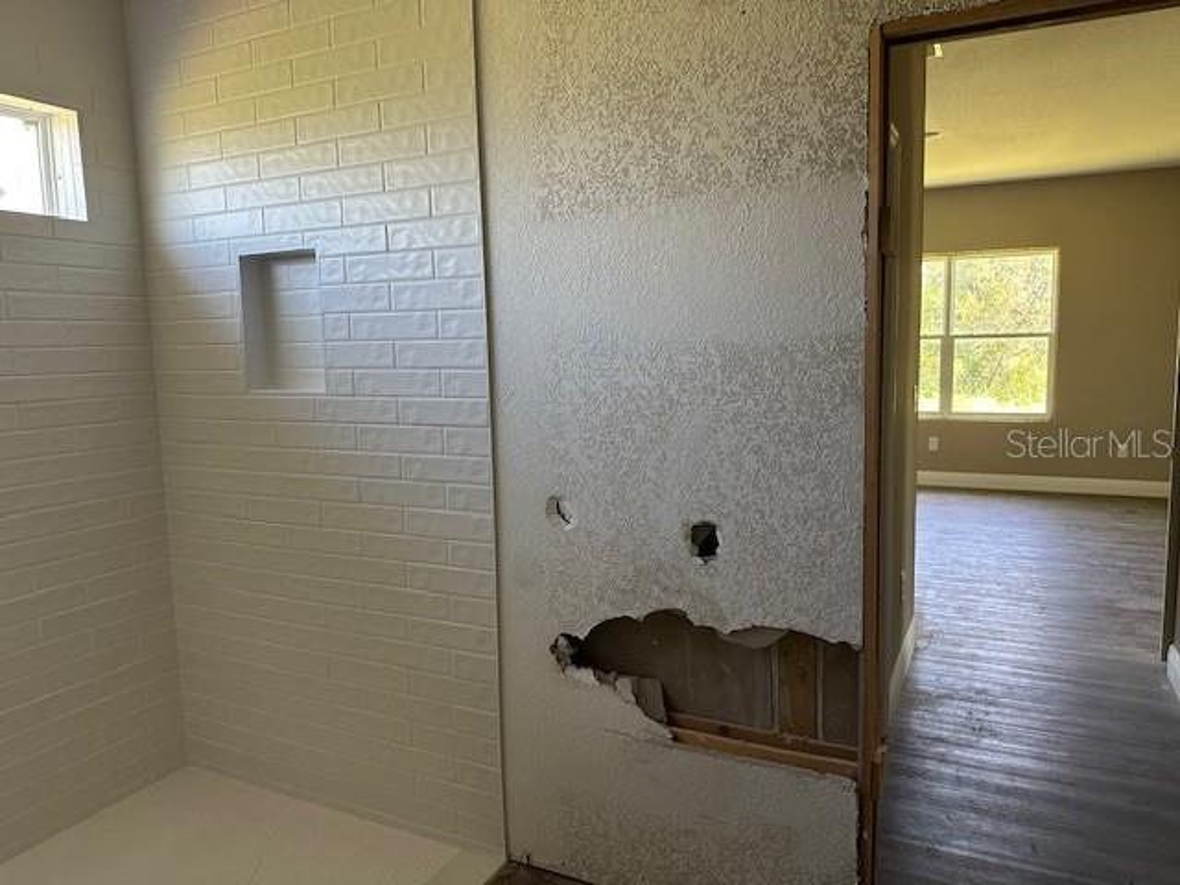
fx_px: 818
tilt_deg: -6.7
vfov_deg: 56.8
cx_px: 590
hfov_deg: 71.6
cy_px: 442
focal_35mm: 24
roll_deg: +1.2
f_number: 1.78
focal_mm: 6.86
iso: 250
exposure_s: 1/112
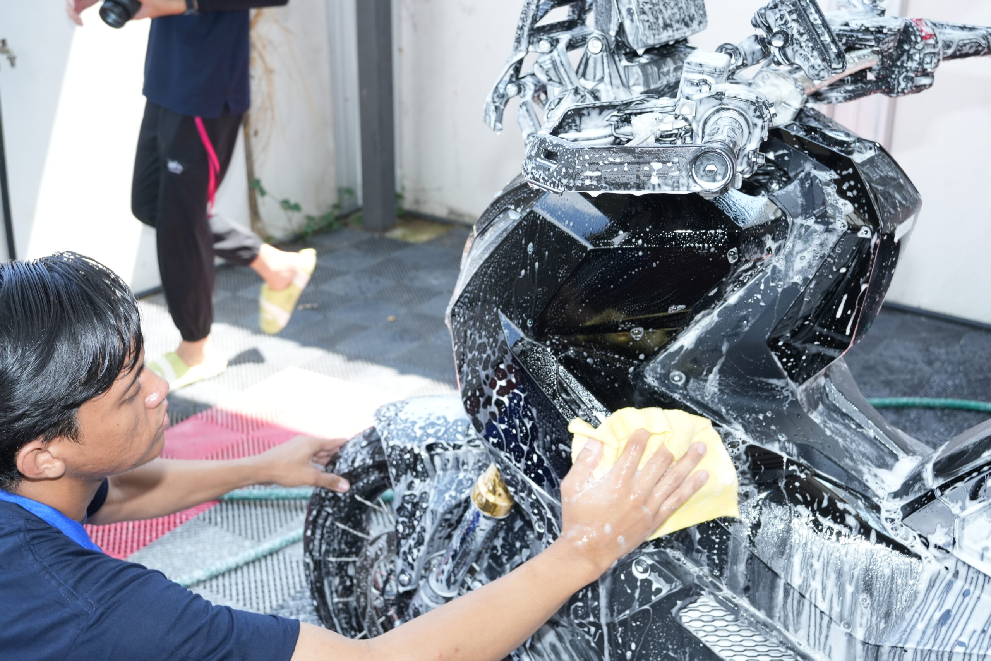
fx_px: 1266
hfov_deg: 42.7
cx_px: 496
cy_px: 330
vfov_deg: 29.2
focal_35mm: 46
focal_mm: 46
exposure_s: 1/250
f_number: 8
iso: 1000
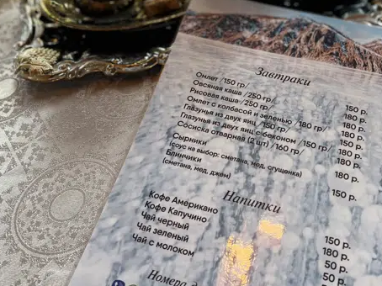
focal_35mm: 44
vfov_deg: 32.3
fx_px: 485
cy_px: 78
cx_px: 226
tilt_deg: -49.7
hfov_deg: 42.8
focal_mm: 5.7
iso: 64
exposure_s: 1/100
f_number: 1.5
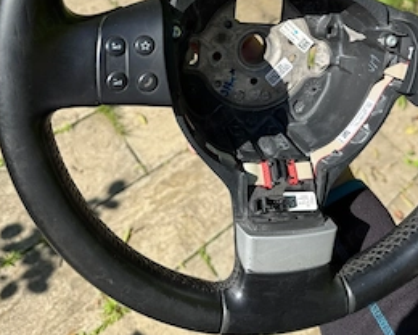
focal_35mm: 36
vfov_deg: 38.2
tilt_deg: -48.0
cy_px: 31
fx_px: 445
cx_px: 223
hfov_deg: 50.2
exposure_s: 1/2525
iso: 80
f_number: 1.78
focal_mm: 6.76
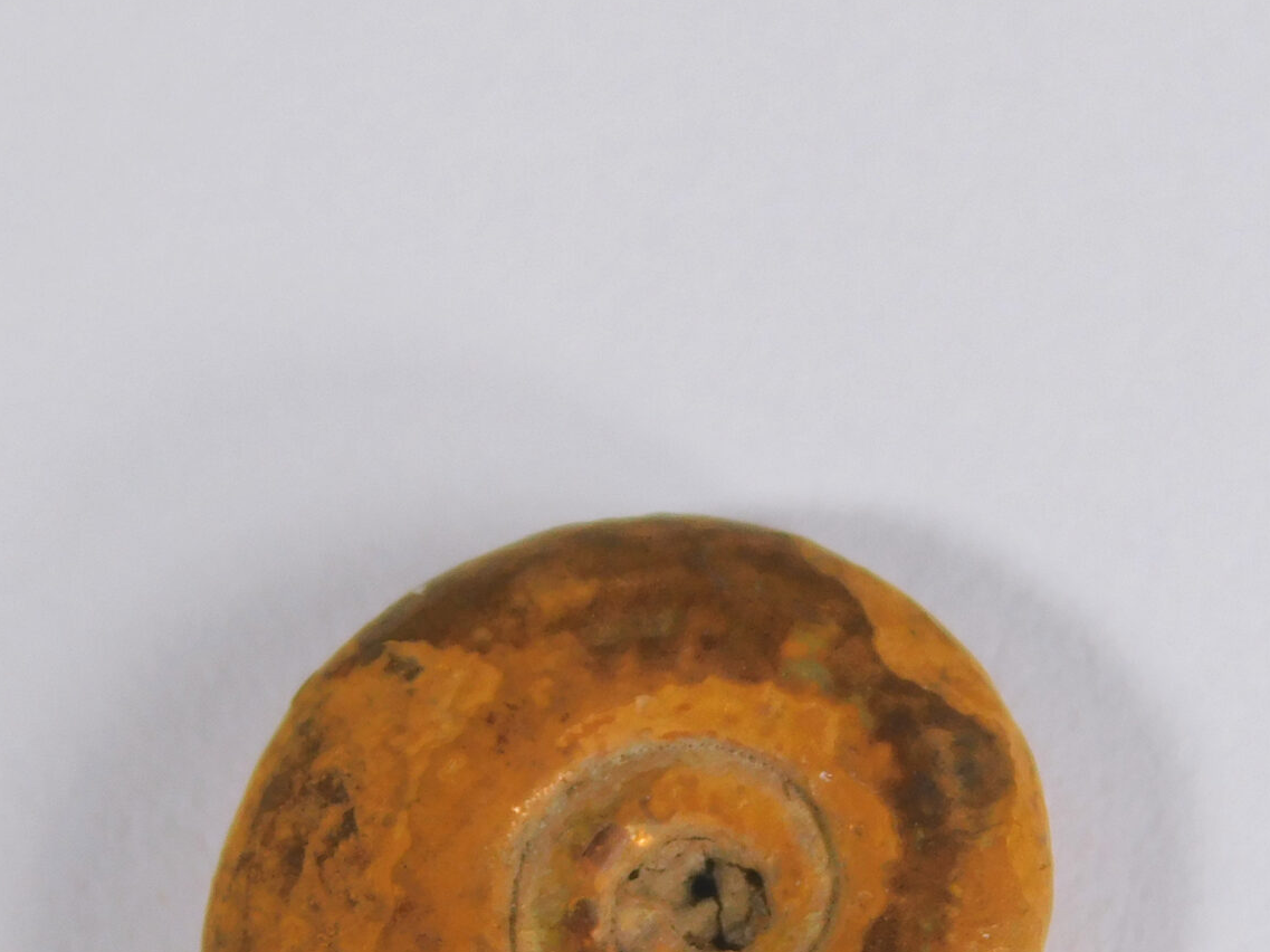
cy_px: 950
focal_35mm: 455
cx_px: 719
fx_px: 16688
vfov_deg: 3.3
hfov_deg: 4.4
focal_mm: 35.9
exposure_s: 1/100
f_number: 5.4
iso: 125
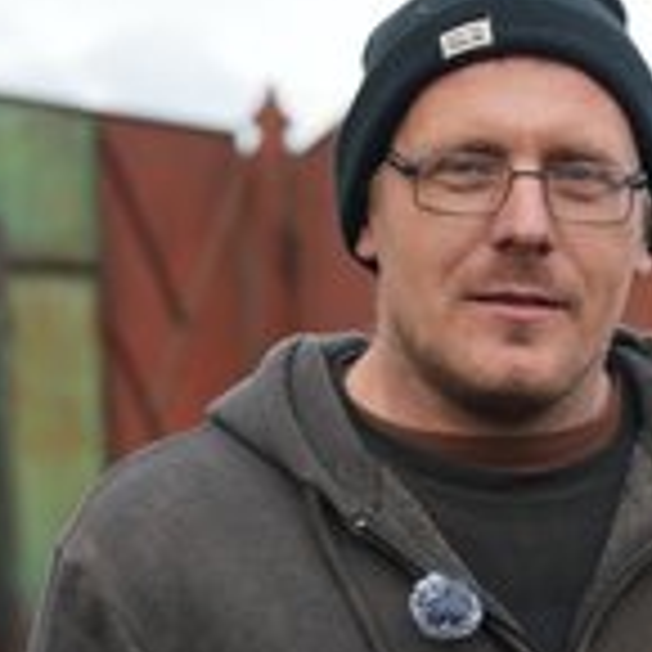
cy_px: 420
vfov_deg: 16.9
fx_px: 2195
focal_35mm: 103
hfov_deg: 16.7
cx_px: 549
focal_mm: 44
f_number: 2.8
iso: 160
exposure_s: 1/40
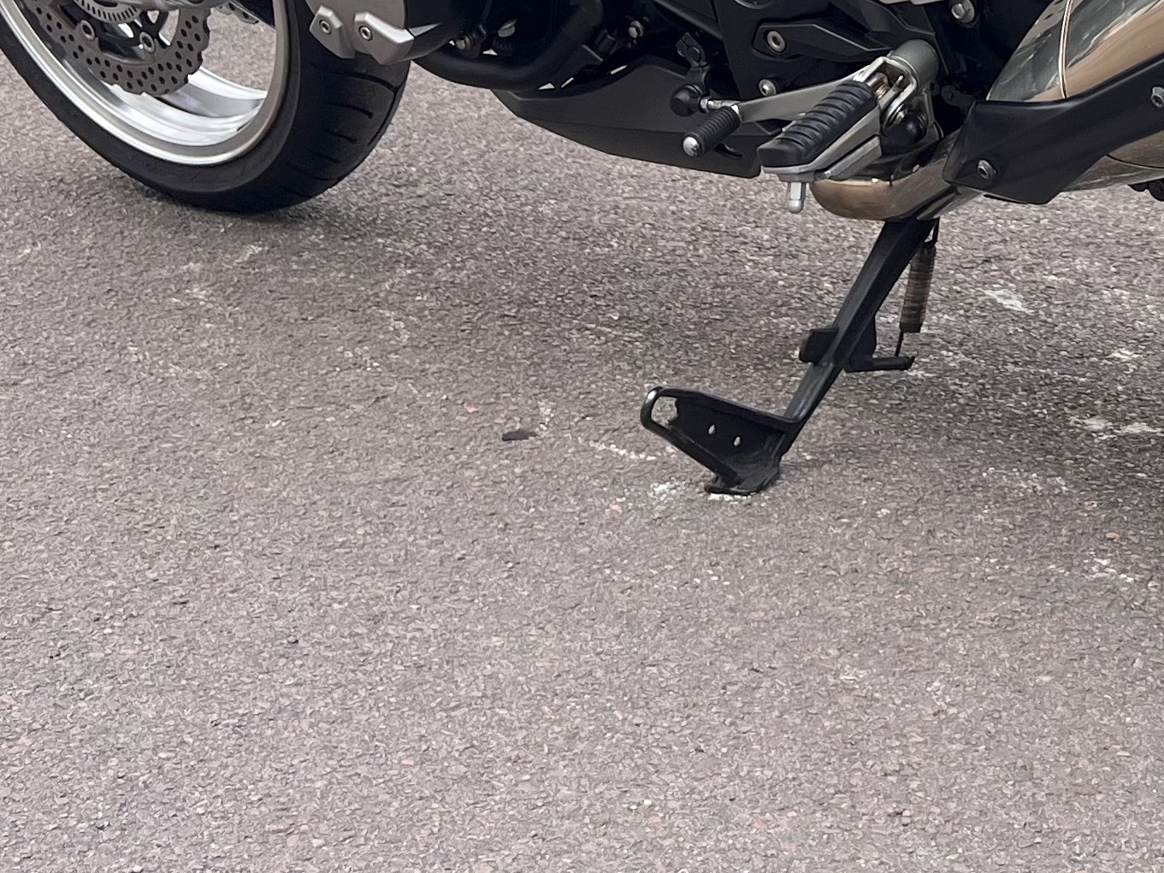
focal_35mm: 77
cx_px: 1040
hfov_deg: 24.6
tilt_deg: +0.1
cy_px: -416
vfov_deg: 17.3
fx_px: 2589
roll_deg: -1.3
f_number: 1.5
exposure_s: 1/1196
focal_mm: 5.7
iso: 50
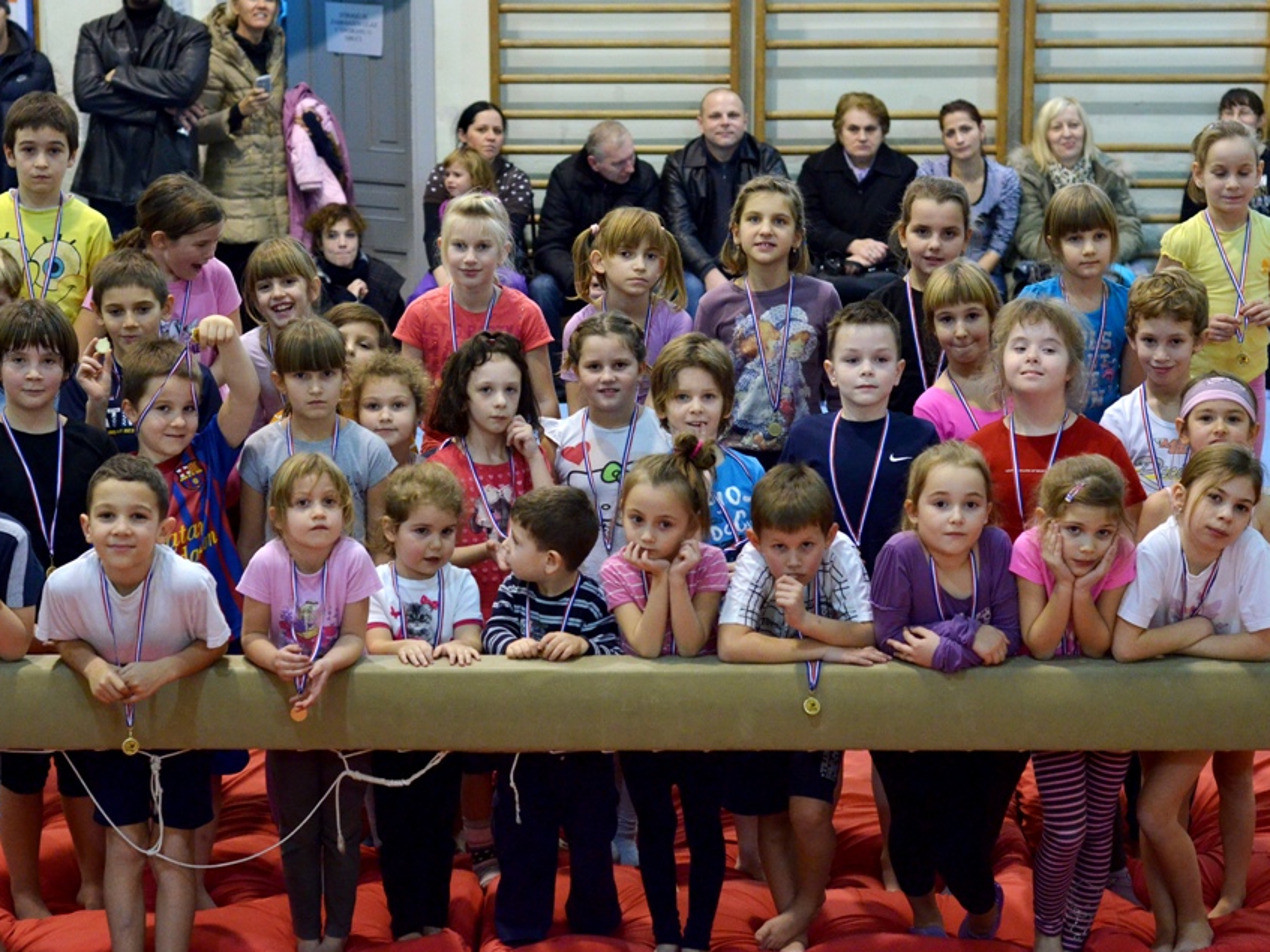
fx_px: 3008
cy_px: 480
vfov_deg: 18.0
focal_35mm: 82
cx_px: 581
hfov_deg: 23.8
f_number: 3.2
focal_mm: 50
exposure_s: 1/320
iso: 2000
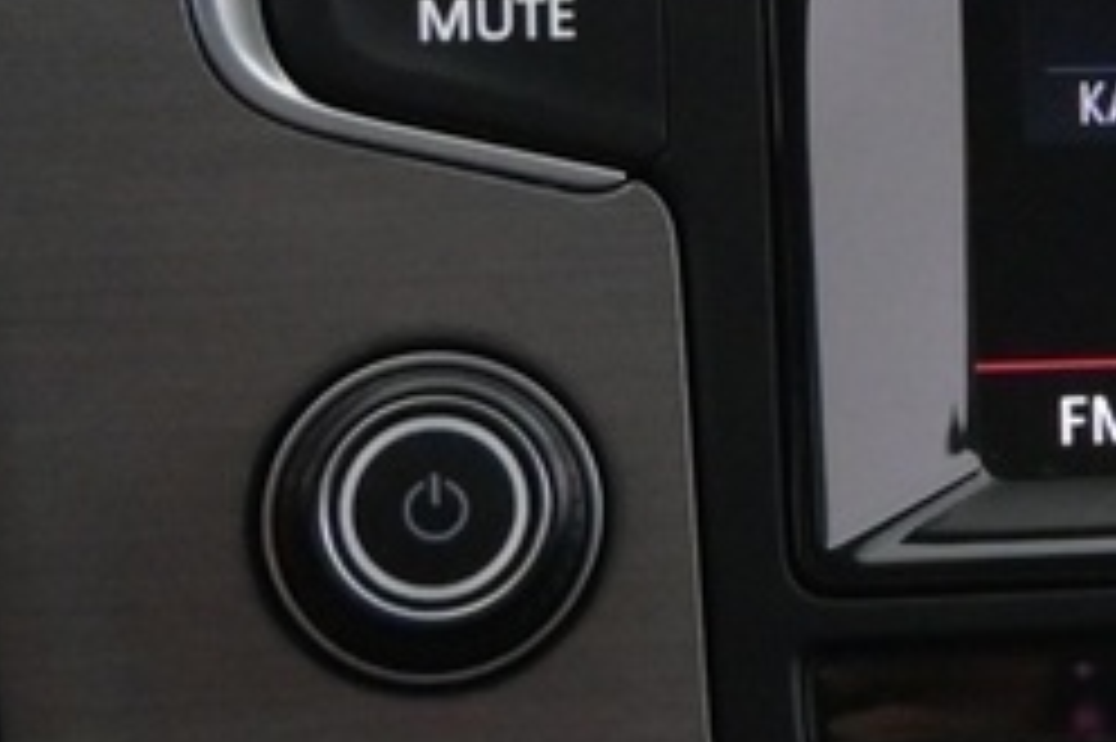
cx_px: 1778
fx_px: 4864
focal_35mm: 157
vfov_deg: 8.7
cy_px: -49
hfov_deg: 12.3
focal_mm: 16
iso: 2500
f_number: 4
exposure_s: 1/60
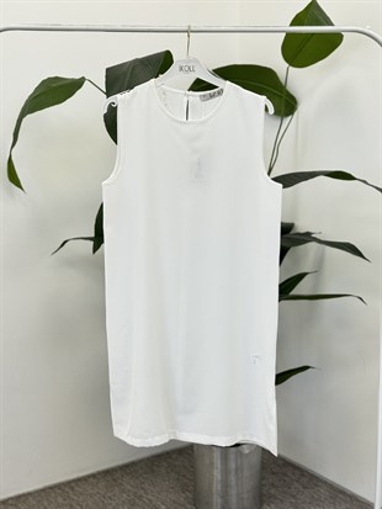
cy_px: 254
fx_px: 706
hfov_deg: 30.3
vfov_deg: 39.6
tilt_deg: -7.6
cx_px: 191
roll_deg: -0.3
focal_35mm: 48
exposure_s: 1/178
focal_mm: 6.76
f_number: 1.78
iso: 64
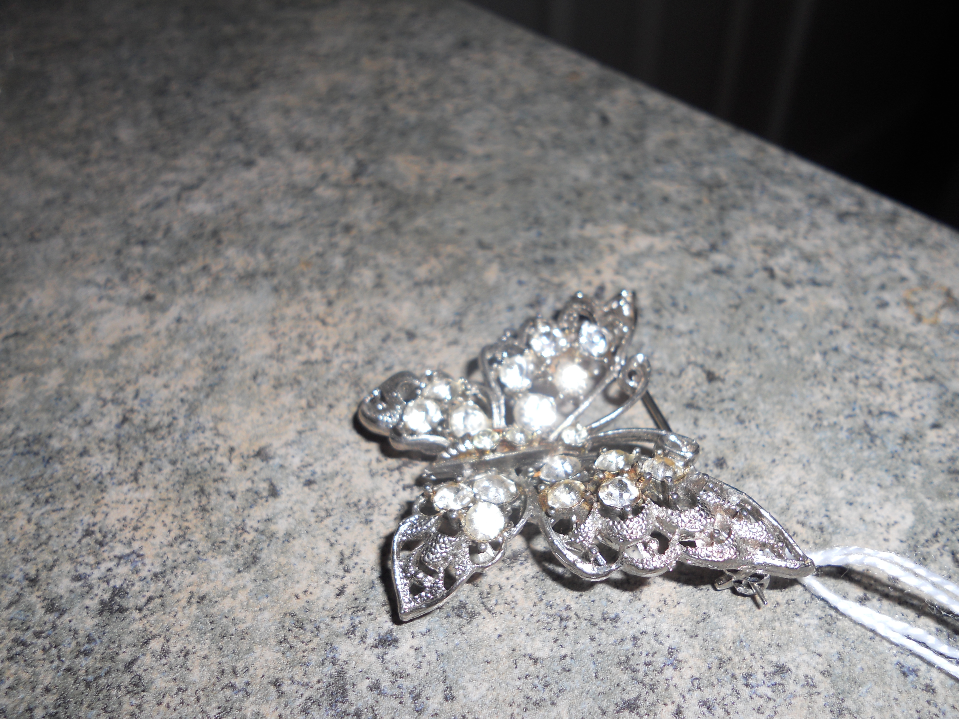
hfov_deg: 56.8
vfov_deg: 44.2
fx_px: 887
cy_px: 360
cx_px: 480
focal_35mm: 32
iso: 80
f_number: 8.8
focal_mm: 5.8
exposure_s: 1/25
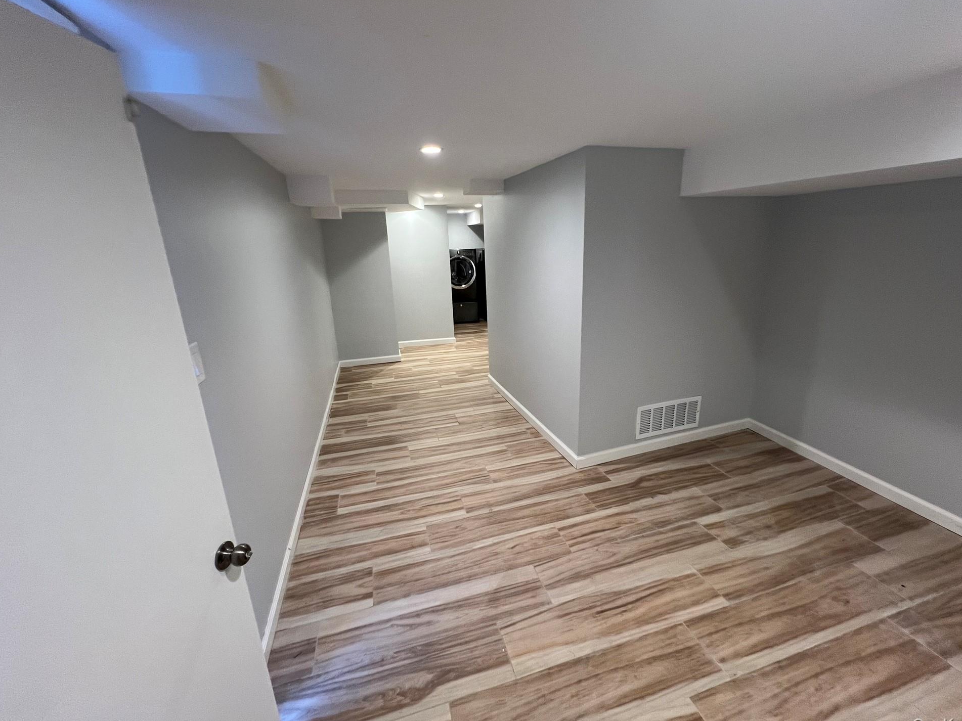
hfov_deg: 102.0
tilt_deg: -15.1
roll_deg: +2.1
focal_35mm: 14
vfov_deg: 85.6
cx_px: 497
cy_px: 348
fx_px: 389
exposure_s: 1/83
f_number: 1.8
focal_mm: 1.57
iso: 250
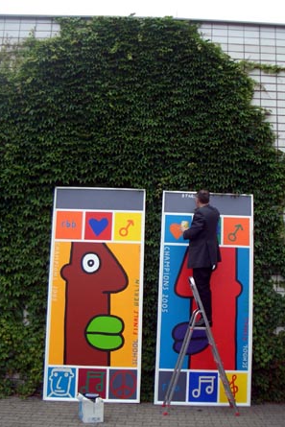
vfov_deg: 43.6
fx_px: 534
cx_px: 176
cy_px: 202
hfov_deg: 29.8
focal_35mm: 45
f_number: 2.6
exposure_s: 1/640
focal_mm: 5.8
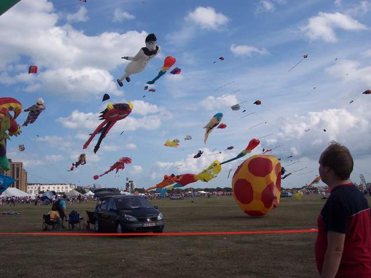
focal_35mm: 38
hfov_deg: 49.0
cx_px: 186
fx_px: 407
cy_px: 139
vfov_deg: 37.7
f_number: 4.8
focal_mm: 8
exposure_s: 1/1000
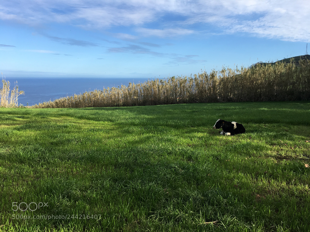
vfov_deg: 48.2
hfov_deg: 61.7
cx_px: 155
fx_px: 260
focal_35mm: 29
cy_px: 116
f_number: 2.2
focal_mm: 4.15
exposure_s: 1/962
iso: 25
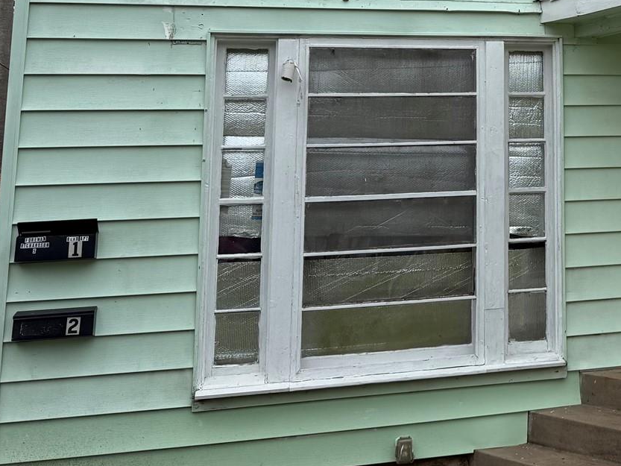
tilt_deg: +11.3
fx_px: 1059
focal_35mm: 59
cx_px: 675
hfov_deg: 29.6
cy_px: -10
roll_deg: +2.1
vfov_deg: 23.7
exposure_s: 1/6711
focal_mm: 6.76
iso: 80
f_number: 1.78
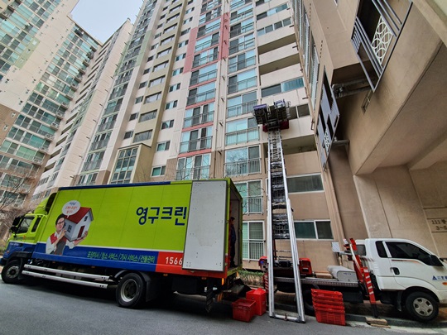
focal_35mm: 13
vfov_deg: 89.9
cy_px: 168
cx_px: 224
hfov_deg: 106.2
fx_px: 168
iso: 50
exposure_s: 1/137
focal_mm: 1.8
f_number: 2.2
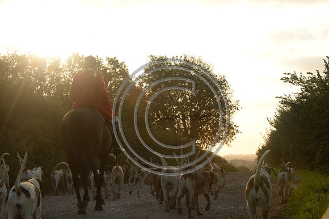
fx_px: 785
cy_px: 110
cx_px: 164
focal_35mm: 86
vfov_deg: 15.9
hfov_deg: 23.7
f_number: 11
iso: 2500
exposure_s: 1/1000
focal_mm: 86
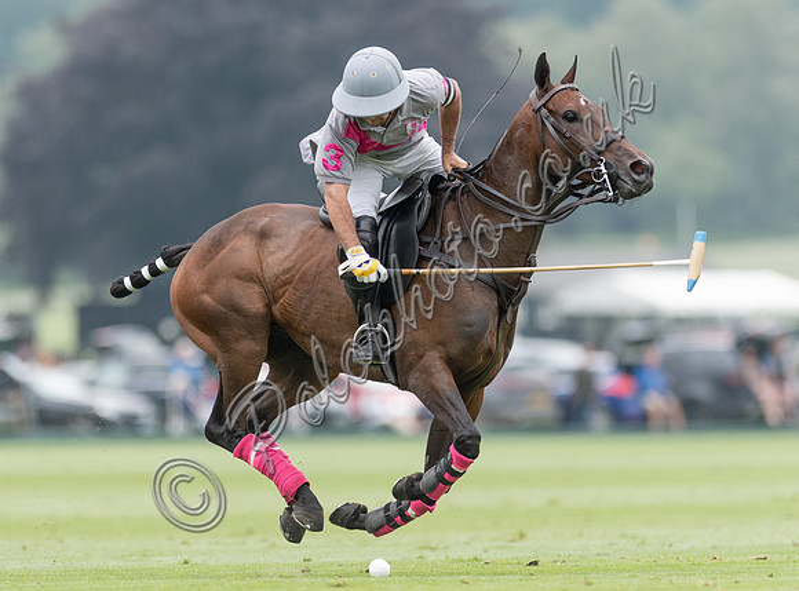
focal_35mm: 482
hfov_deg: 4.1
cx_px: 410
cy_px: 296
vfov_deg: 3.1
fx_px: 11075
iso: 640
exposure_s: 1/4000
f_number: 2.8
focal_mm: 300
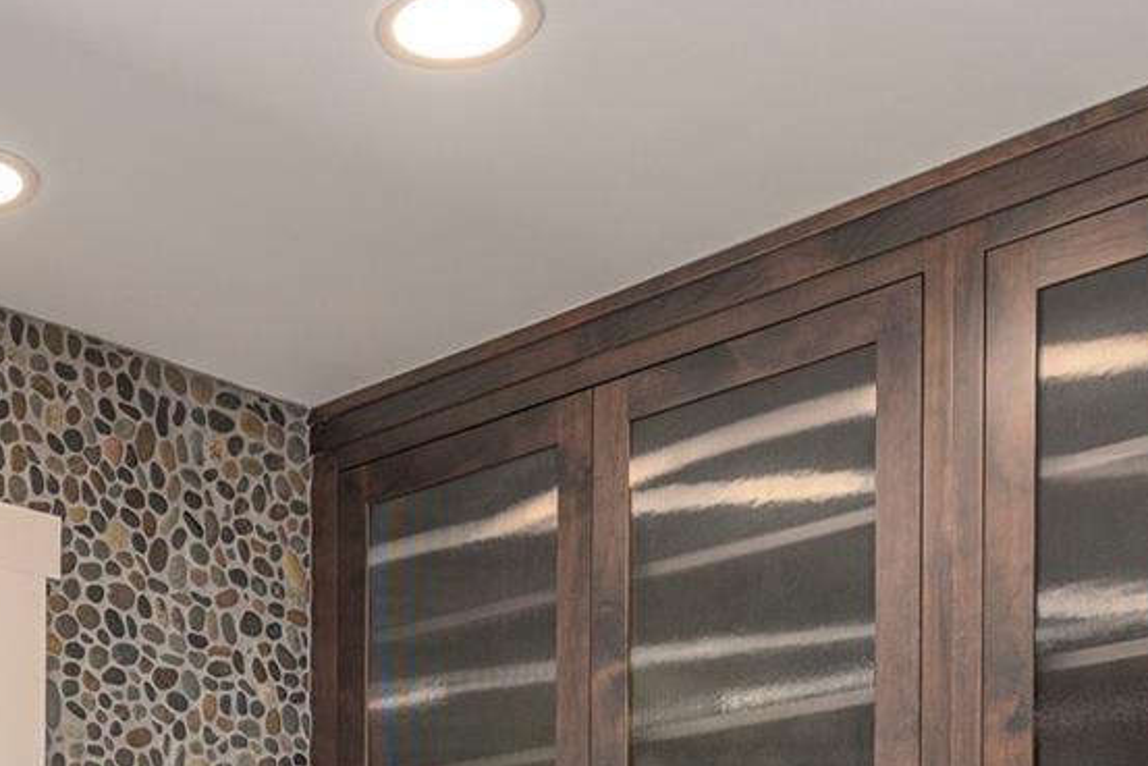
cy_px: 1177
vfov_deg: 18.8
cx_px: 216
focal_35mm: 63
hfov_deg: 31.0
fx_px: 2009
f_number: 7.1
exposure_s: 1/125
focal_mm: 17
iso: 320
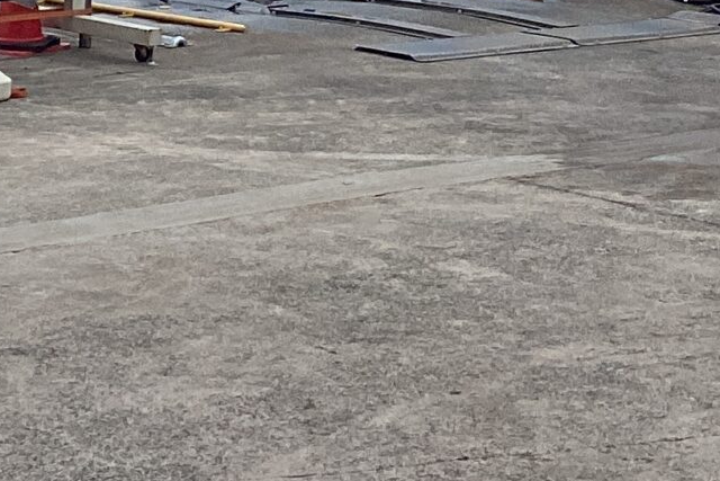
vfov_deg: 9.9
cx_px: 290
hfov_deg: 15.9
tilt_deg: +3.9
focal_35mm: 129
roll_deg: +0.5
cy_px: -484
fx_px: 2580
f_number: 2.4
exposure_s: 1/1456
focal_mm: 3.3
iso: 25
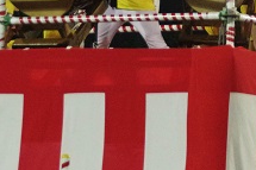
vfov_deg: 3.0
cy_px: -103
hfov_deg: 4.5
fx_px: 3226
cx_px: 114
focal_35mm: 454
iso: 3200
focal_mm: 88
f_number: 5.6
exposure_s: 1/100
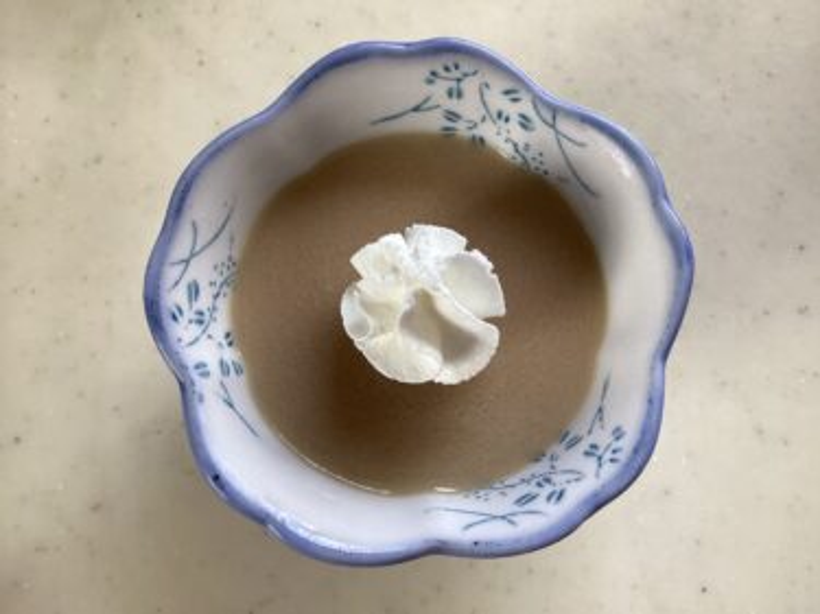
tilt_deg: -80.7
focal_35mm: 31
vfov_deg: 45.4
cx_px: 410
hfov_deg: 58.4
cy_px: 307
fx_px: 734
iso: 80
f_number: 2.4
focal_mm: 3.3
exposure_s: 1/60
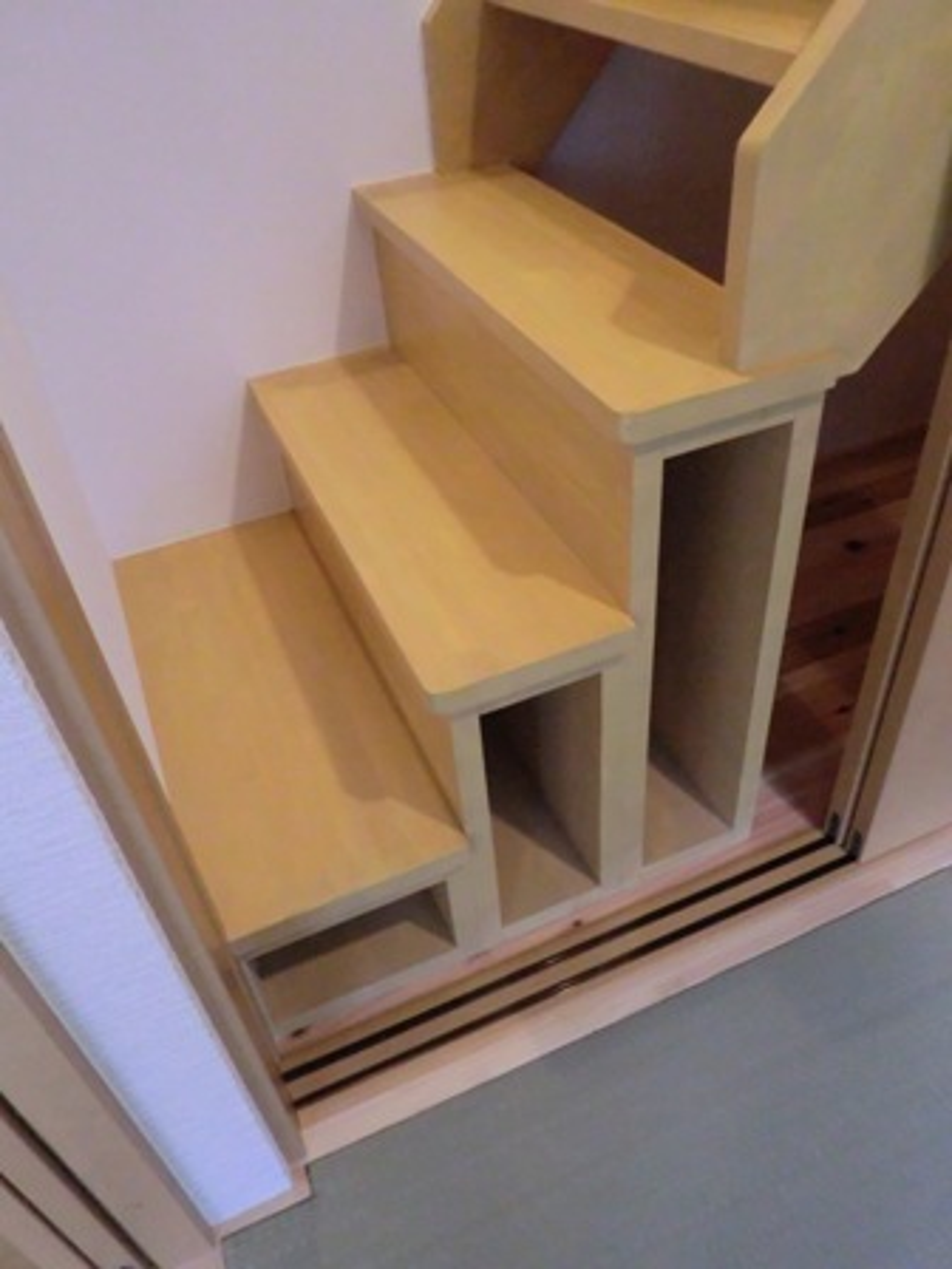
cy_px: 634
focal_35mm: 26
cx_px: 476
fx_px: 953
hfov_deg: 53.1
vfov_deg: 67.3
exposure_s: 1/60
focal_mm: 4.7
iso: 640
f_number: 2.8
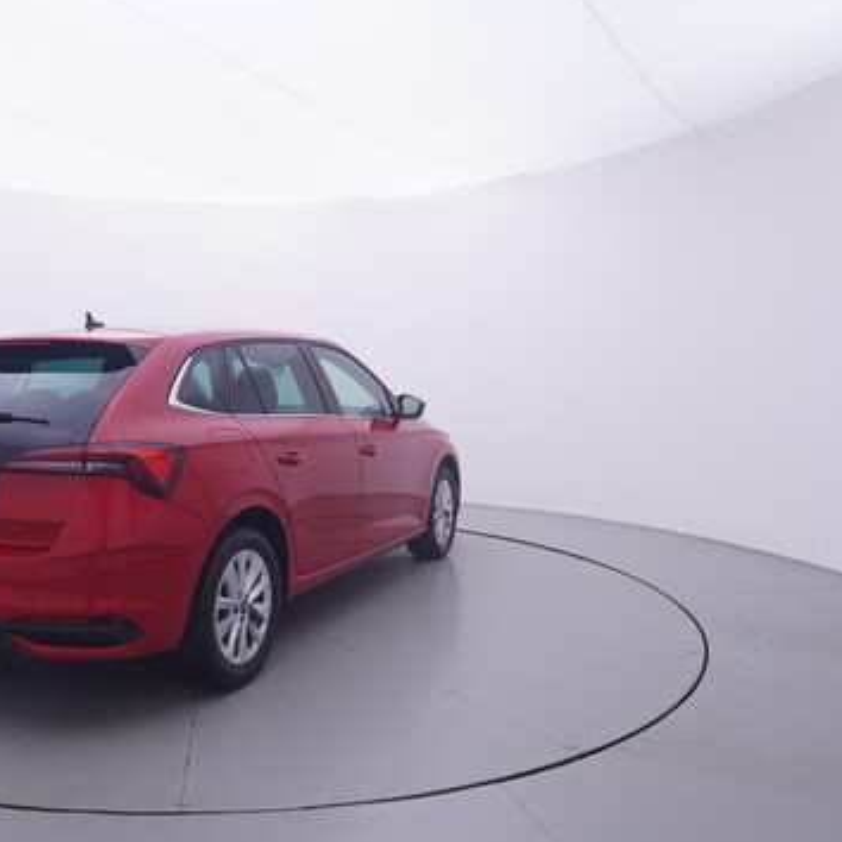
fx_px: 816
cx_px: 246
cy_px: 422
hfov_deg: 52.9
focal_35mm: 30
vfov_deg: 54.6
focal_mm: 15
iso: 200
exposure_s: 1/80
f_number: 5
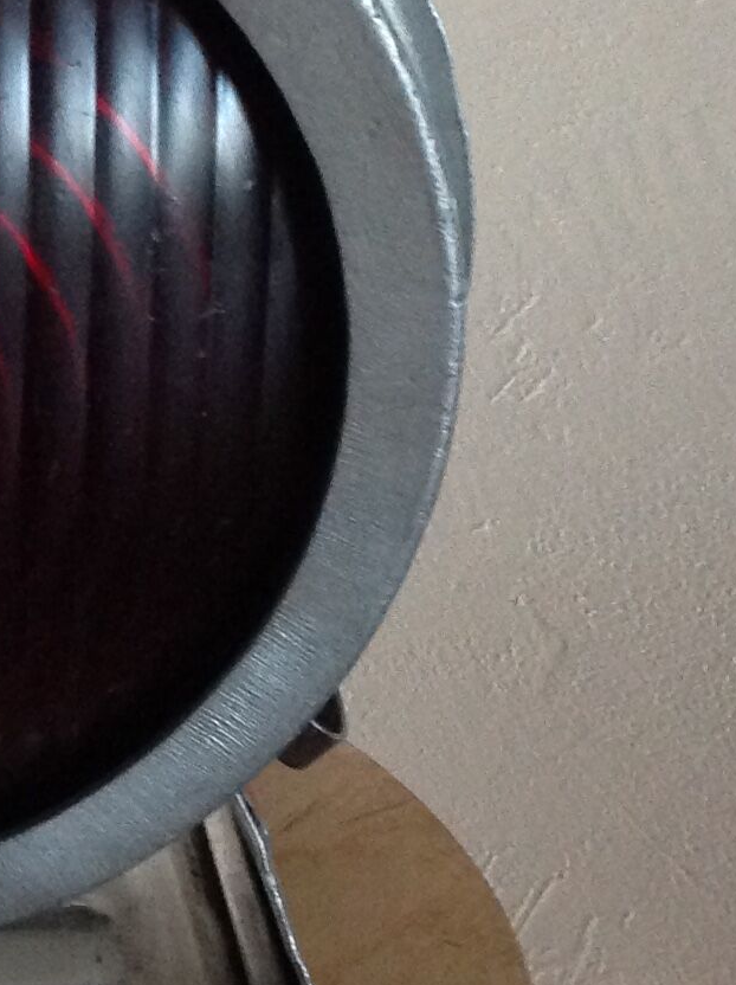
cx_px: -252
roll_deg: +3.0
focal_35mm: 109
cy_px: 519
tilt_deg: -27.2
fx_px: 3096
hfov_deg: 13.0
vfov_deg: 18.1
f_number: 2.4
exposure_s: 1/15
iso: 400
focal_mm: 4.28
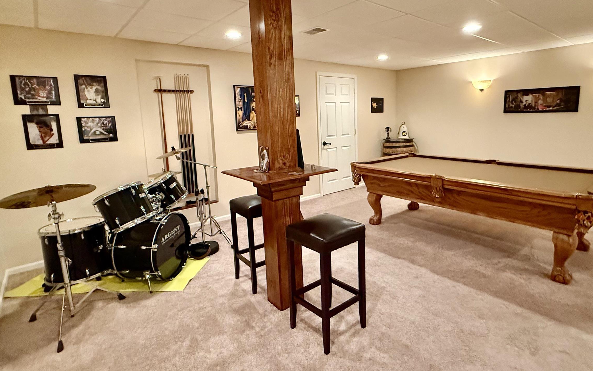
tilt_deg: -8.1
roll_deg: +1.9
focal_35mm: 20
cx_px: 335
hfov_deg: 84.6
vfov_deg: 59.5
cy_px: 165
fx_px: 323
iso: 800
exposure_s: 1/60
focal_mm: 2.22
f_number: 2.2
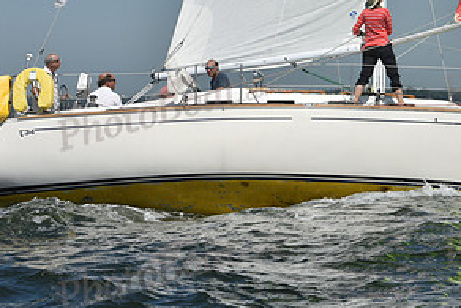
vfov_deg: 9.8
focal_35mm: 139
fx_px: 1781
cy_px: 6
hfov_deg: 14.7
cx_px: 363
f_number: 9
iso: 250
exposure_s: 1/1250
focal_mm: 70
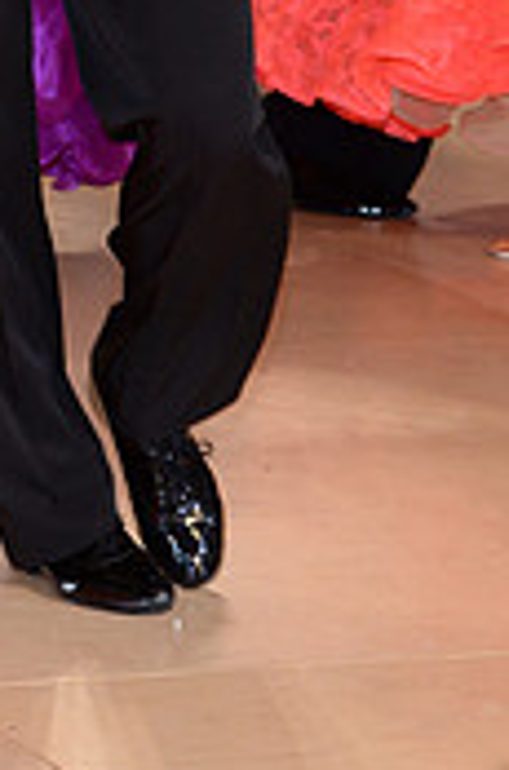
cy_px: -226
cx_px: -188
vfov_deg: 7.1
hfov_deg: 4.7
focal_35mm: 287
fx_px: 6123
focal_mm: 86
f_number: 5.6
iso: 1250
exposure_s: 1/250
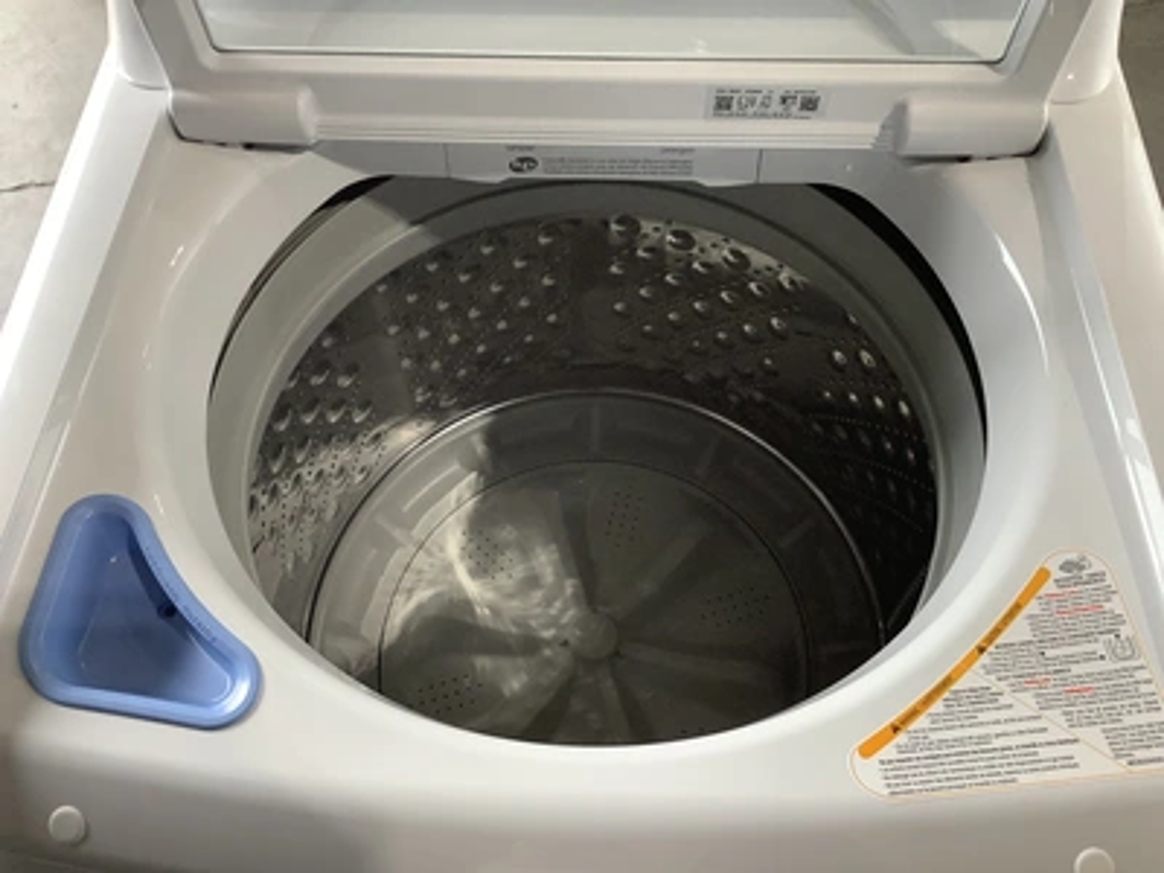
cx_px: 582
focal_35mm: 31
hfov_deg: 58.4
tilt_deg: -60.1
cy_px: 436
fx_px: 1042
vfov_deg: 45.4
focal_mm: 3.3
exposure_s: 1/120
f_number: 2.4
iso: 64
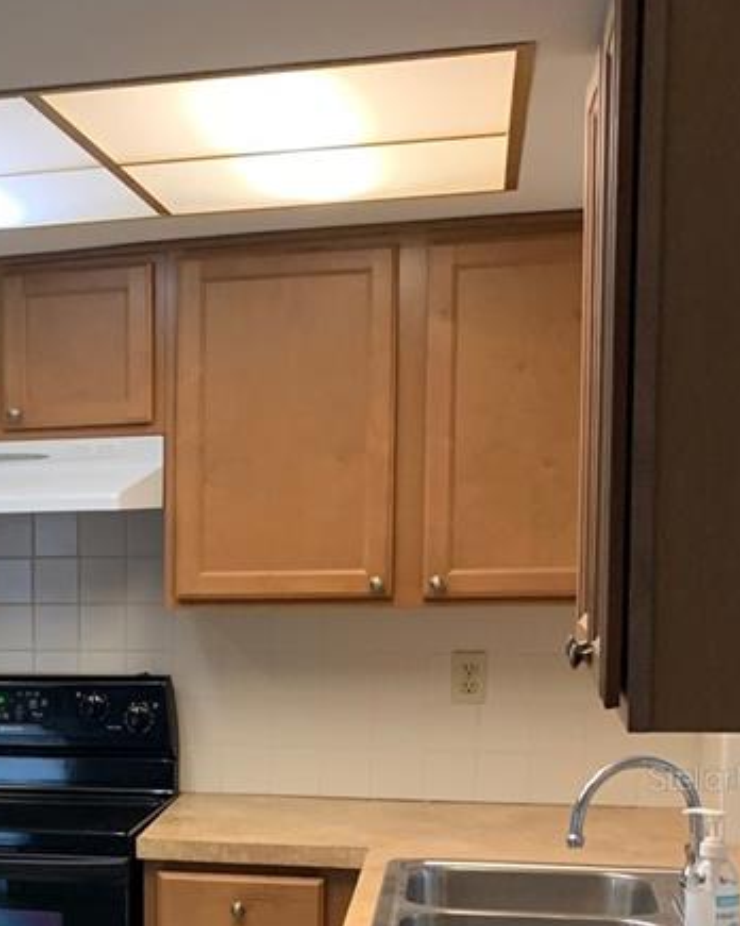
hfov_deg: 20.4
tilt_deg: -7.7
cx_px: -157
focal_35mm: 70
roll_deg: +1.5
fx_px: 1916
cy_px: 777
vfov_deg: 26.5
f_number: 1.8
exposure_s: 1/60
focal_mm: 4.25
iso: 200
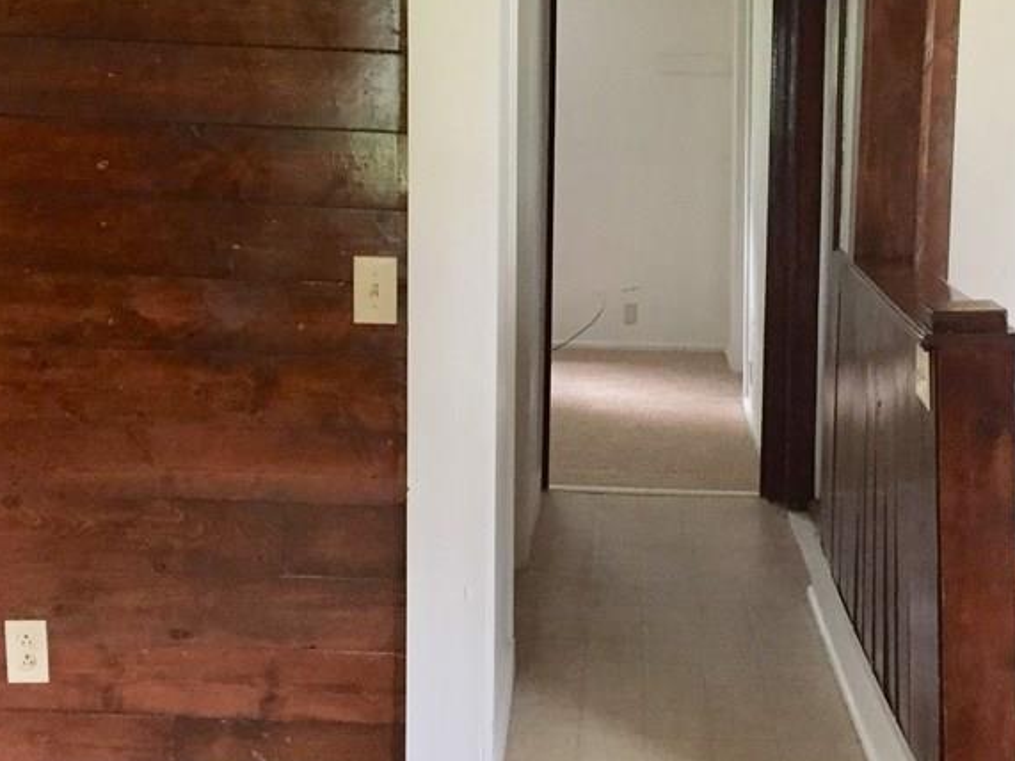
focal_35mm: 52
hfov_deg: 36.7
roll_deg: -1.8
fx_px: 1524
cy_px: 265
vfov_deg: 27.9
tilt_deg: -7.3
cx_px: 606
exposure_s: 1/30
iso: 250
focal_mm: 4.15
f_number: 2.2
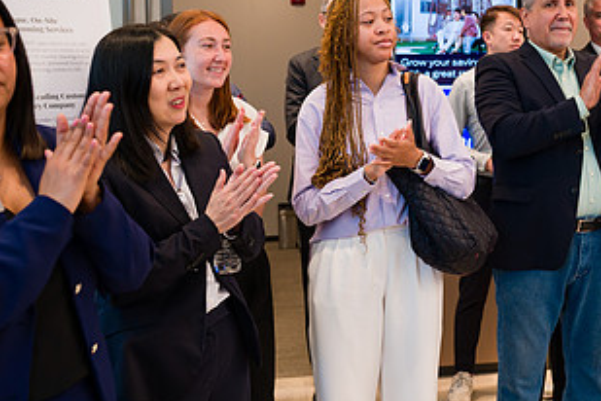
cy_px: 115
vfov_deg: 24.4
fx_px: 918
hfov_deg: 35.6
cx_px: 438
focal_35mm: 55
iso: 400
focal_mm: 29
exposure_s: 1/200
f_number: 3.2
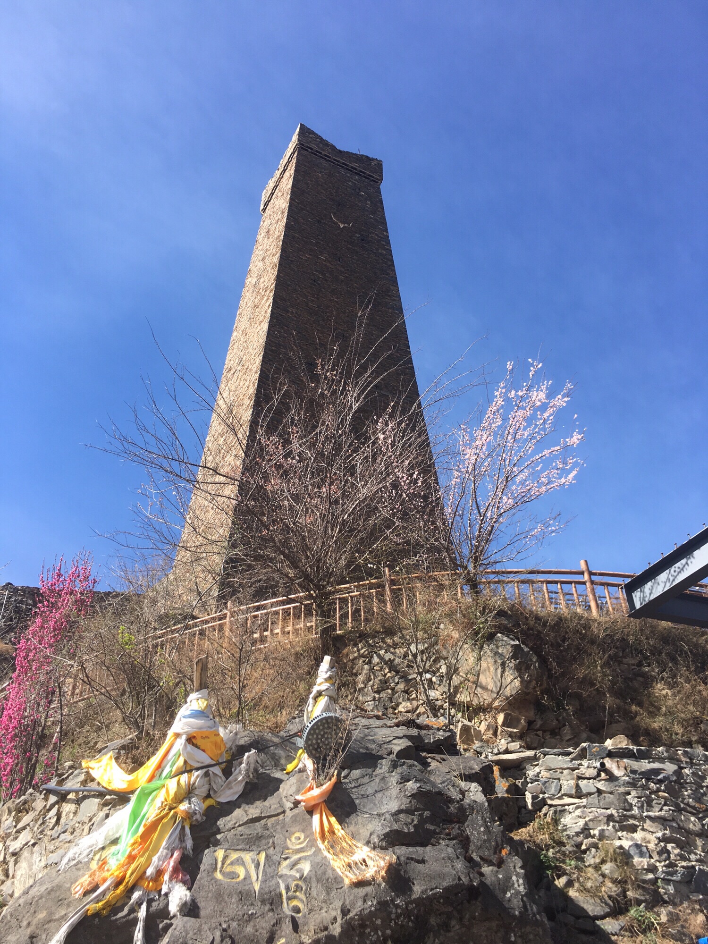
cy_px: 472
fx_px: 791
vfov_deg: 61.7
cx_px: 354
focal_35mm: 29
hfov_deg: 48.2
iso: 25
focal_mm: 4.15
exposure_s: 1/739
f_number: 2.2
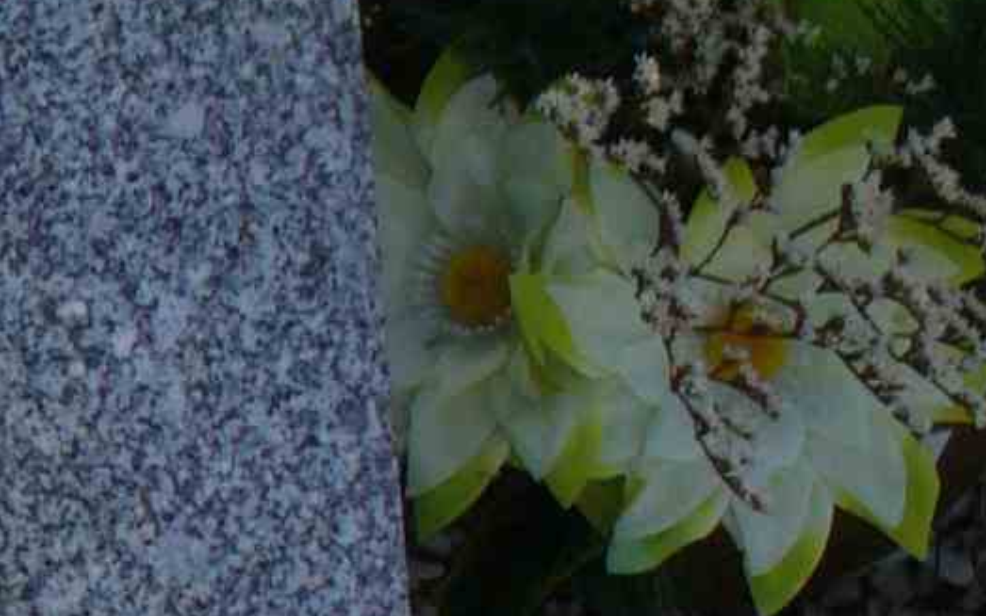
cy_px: 787
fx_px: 5160
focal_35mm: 192
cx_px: -907
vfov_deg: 6.8
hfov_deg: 10.2
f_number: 5.6
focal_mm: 6.1
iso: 80
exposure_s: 1/125
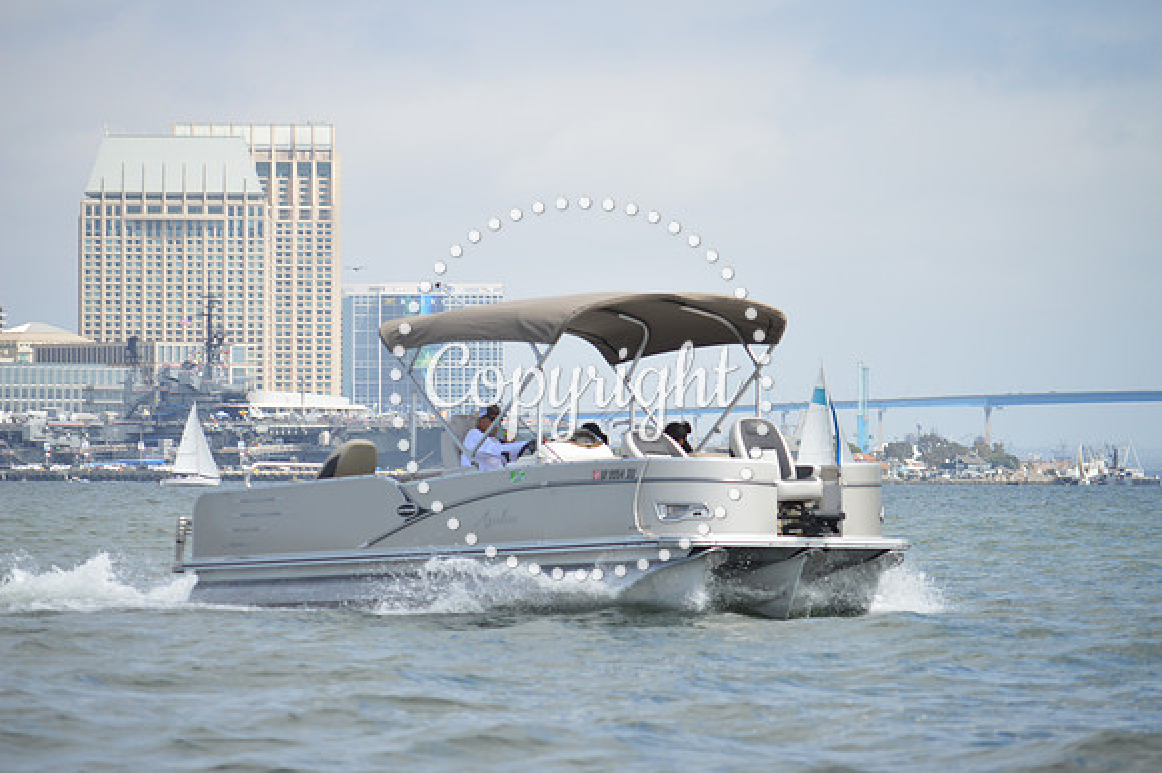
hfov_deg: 11.0
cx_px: 581
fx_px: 6048
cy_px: 386
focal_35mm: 188
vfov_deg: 7.3
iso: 110
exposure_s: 1/500
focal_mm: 125
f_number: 5.6
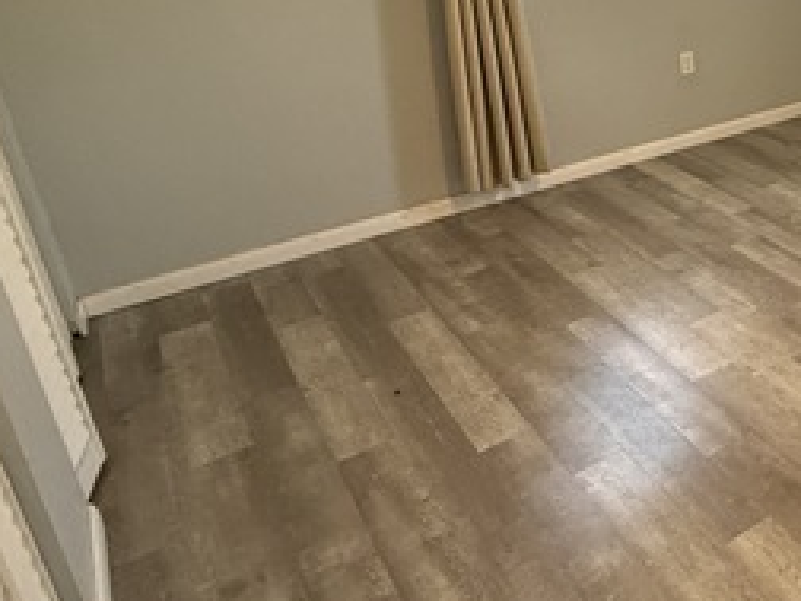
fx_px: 856
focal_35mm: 37
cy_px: 121
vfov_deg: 37.3
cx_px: 869
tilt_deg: -19.3
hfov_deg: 40.9
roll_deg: +0.0
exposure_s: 1/120
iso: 500
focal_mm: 2.22
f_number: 2.2
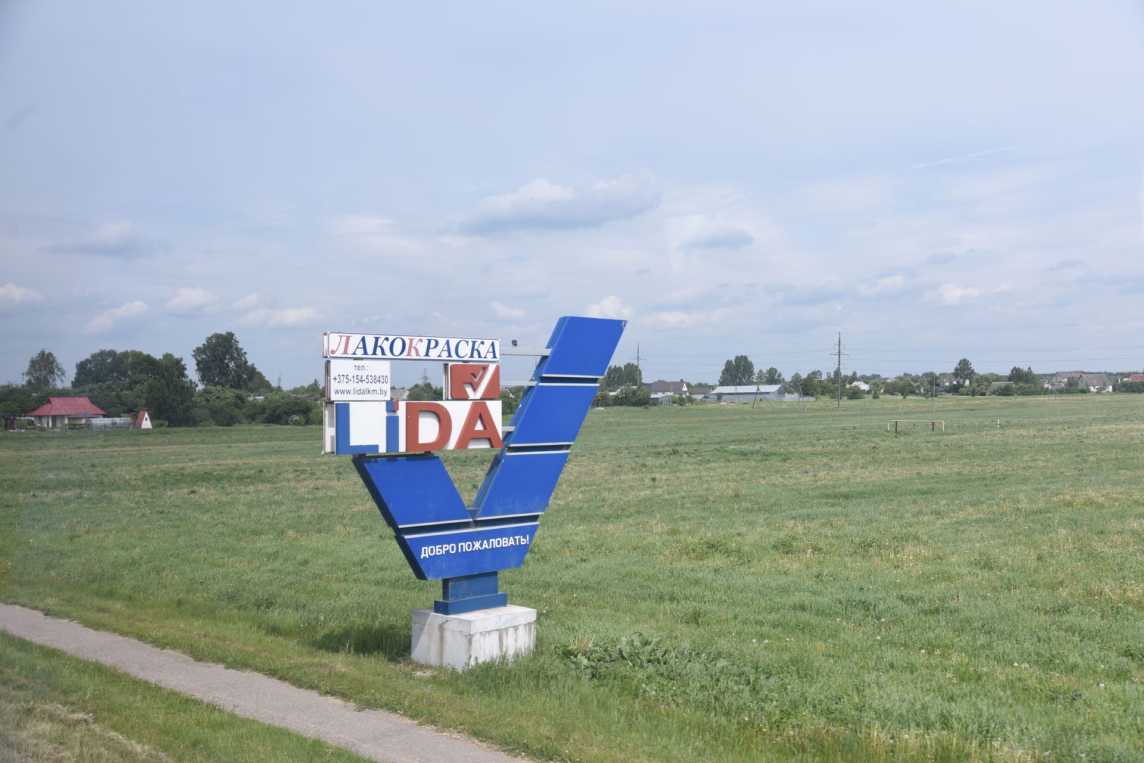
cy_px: 382
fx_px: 1207
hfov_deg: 50.7
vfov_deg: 35.1
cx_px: 572
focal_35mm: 38
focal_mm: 38
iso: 400
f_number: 5.6
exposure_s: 1/1000
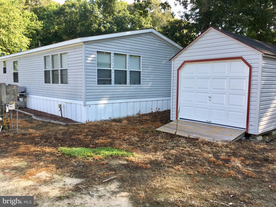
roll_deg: -1.0
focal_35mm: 29
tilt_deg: -3.3
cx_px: 138
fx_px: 231
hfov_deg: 61.7
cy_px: 104
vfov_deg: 48.2
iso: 25
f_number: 2.2
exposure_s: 1/232
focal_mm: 4.15
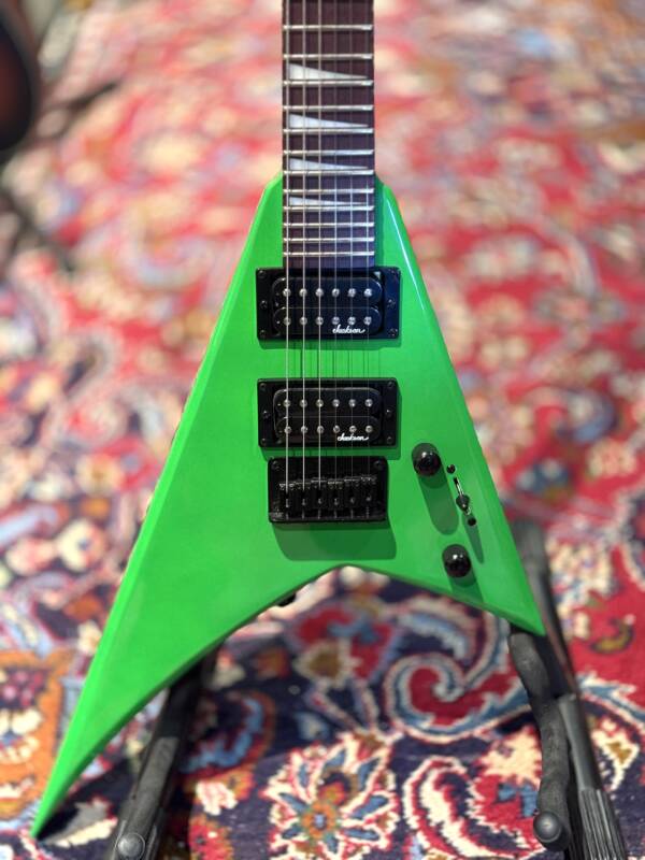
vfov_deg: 39.7
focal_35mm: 48
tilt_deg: -39.6
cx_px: 322
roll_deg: +9.1
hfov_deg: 30.3
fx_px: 1193
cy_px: 430
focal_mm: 6.76
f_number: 1.78
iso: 500
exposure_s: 1/40
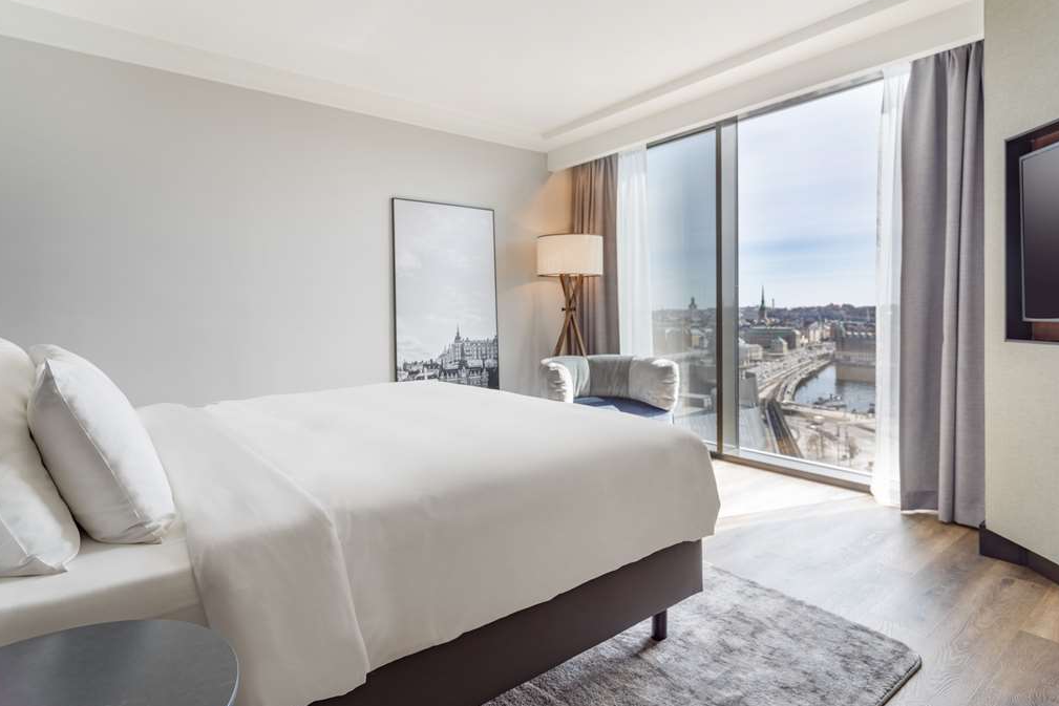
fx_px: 559
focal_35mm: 19
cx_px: 531
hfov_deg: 86.9
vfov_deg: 64.4
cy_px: 319
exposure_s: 1/15
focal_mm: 28
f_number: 8
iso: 100
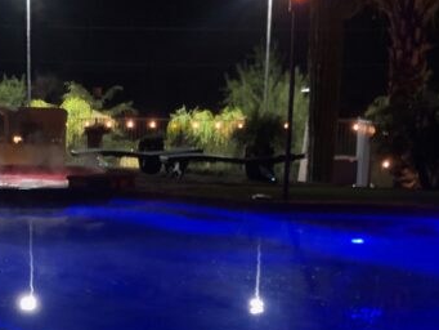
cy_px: 369
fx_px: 1066
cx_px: 104
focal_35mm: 84
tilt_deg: -13.9
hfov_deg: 23.0
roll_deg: +0.1
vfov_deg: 17.0
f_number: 1.8
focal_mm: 4
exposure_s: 1/15
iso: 250
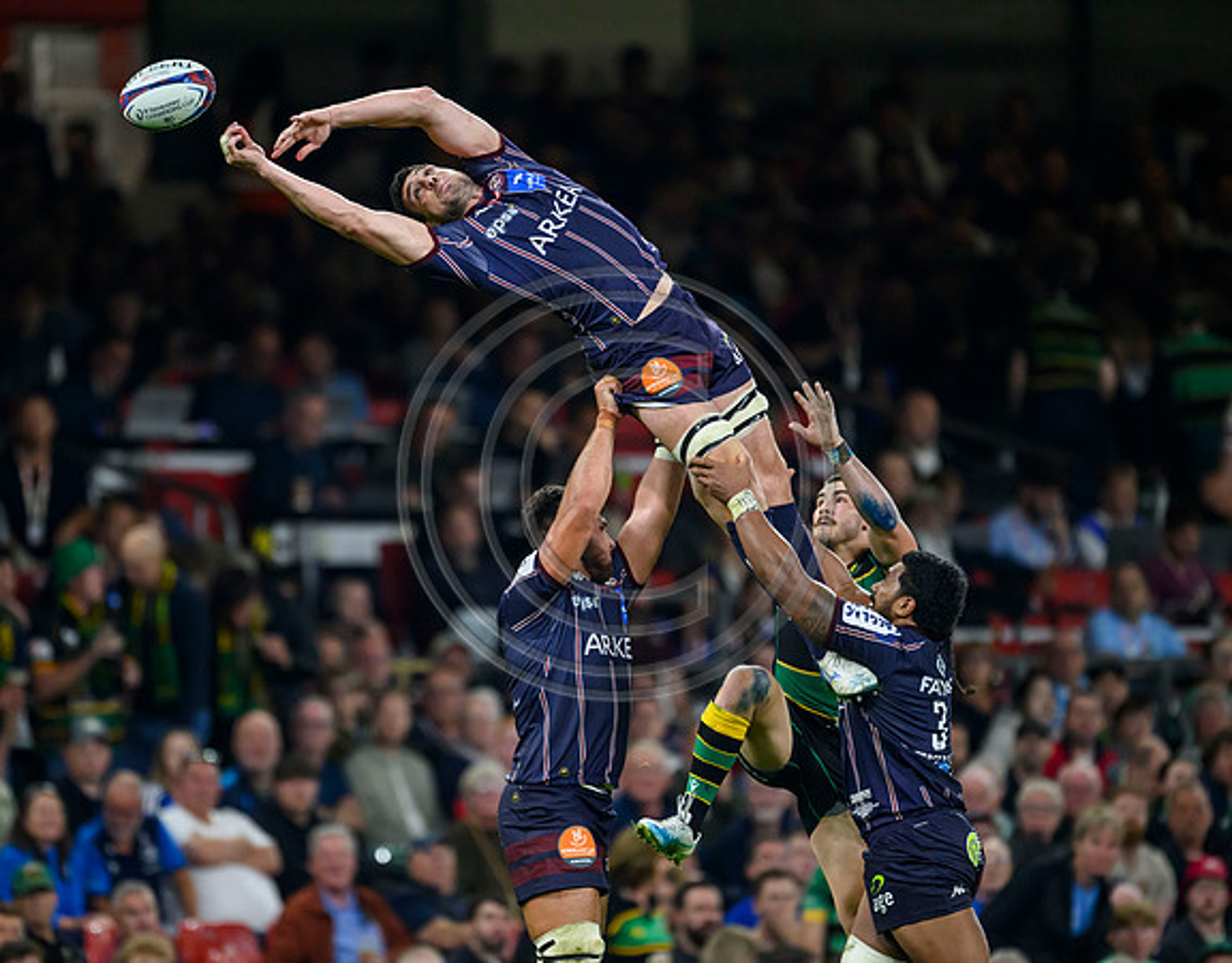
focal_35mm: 621
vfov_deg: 2.5
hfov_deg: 3.1
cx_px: 510
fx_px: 22455
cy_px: 482
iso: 5000
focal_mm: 560
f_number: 4
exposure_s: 1/1600
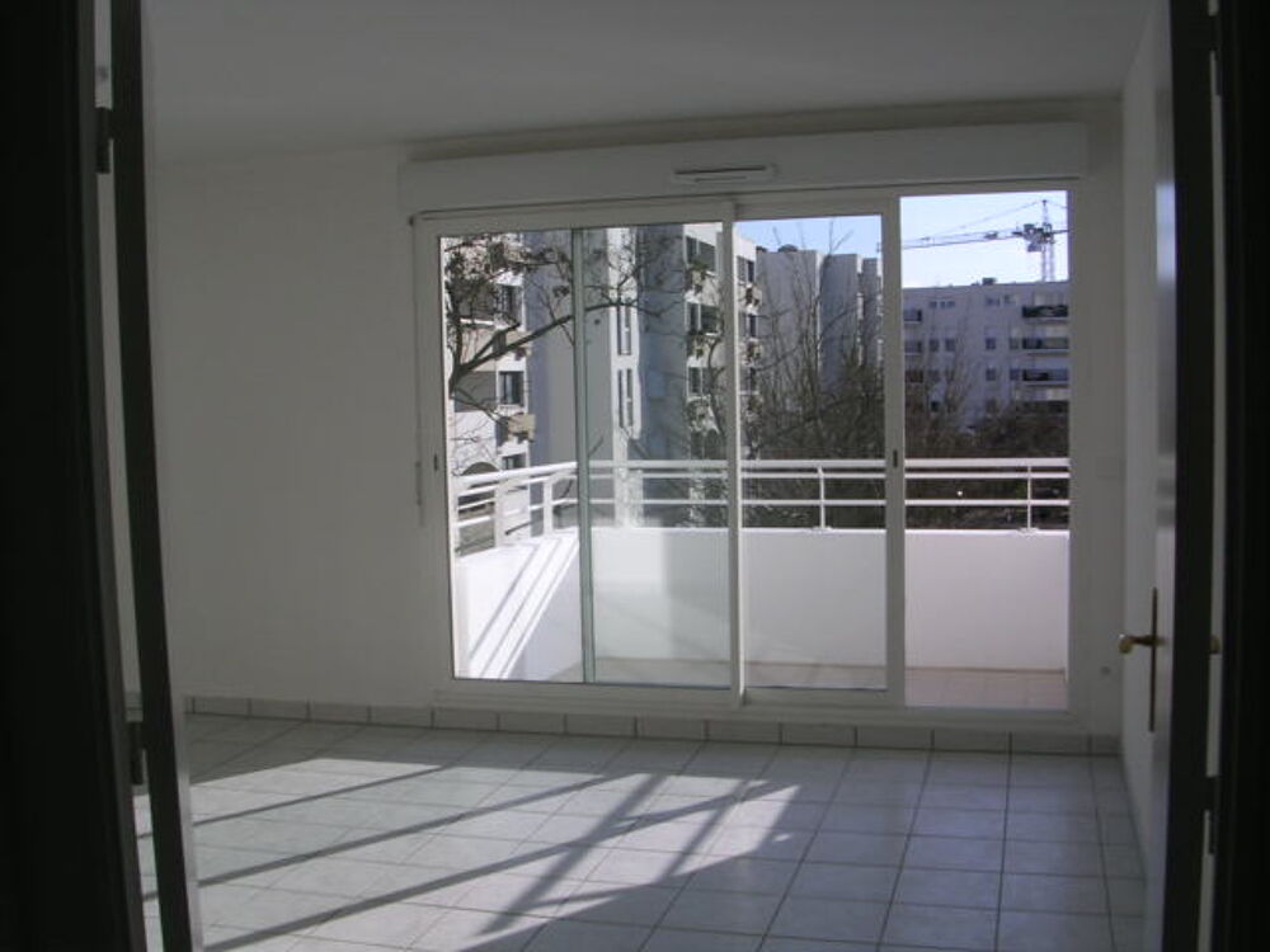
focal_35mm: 38
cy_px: 476
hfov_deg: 49.0
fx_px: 1394
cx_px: 635
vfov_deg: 37.7
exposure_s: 1/377
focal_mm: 5.8
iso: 100
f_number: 5.6
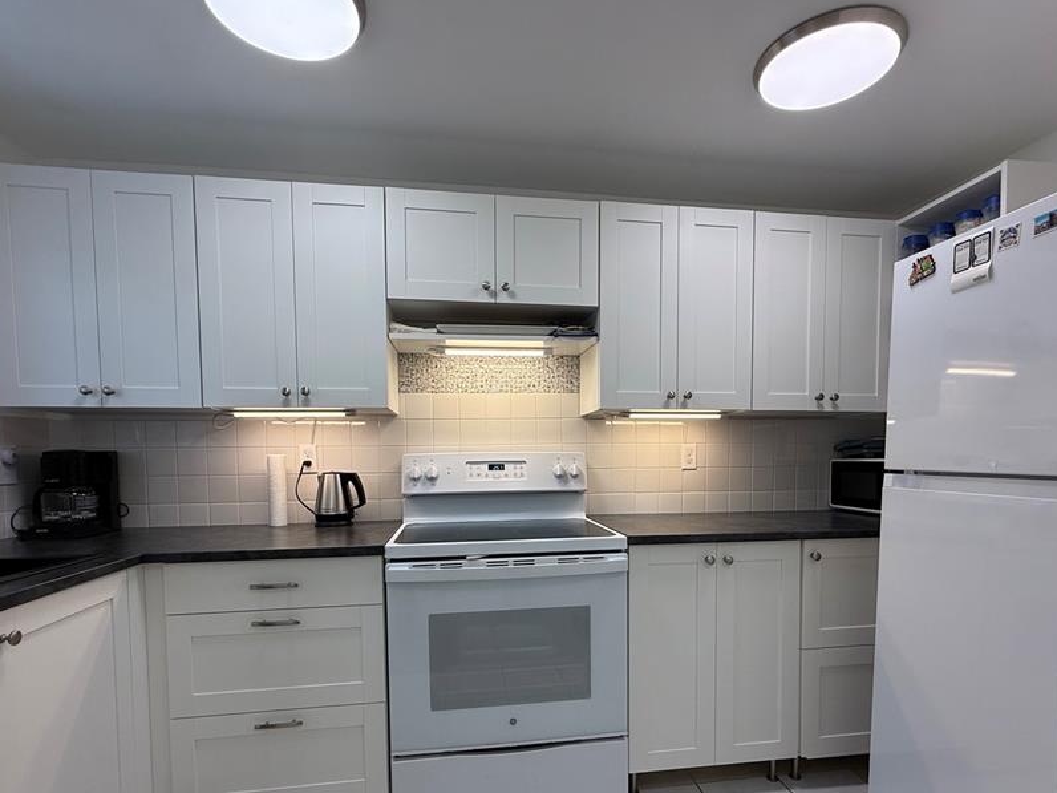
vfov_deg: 70.7
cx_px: 542
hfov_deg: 87.7
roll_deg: +0.5
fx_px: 550
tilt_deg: -2.4
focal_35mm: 18
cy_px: 485
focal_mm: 2.22
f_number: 2.2
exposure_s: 1/120
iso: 80
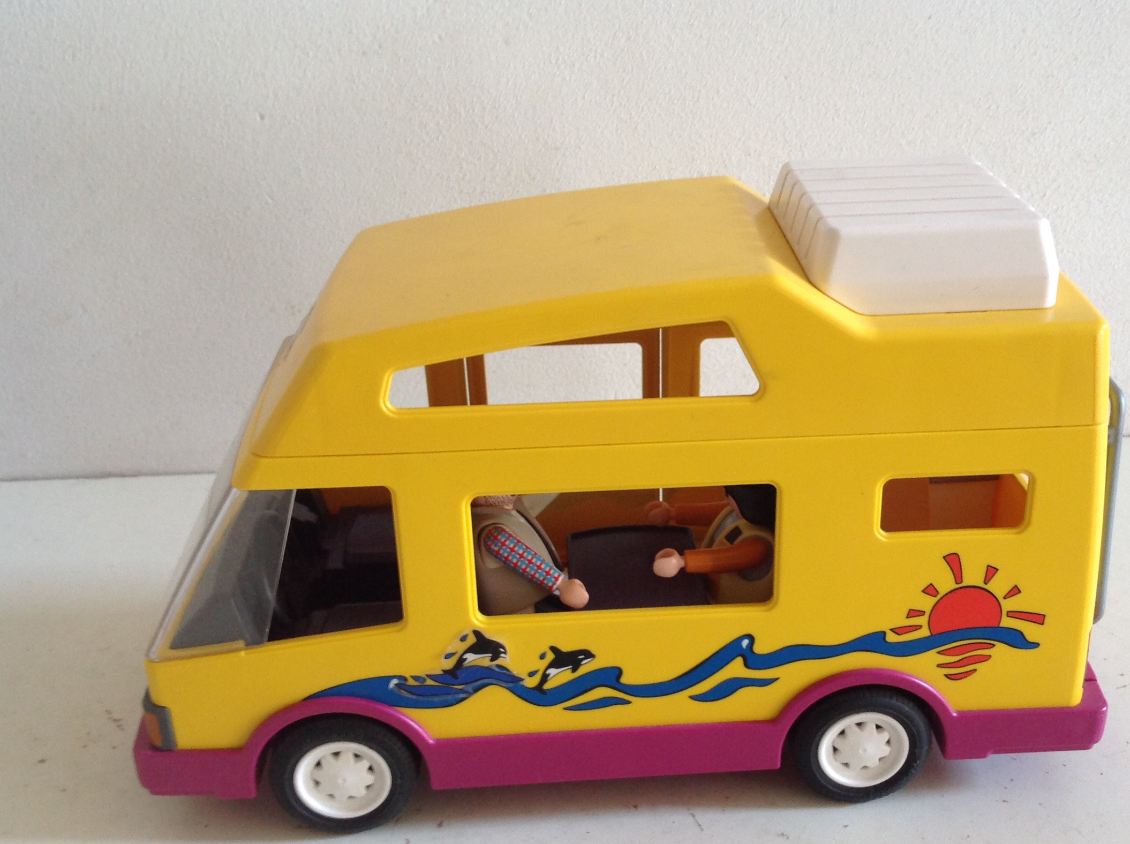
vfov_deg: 33.5
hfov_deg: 43.7
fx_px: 1402
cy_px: 479
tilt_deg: -26.9
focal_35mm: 43
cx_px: 663
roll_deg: +0.1
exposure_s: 1/15
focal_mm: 4.28
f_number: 2.4
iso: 80
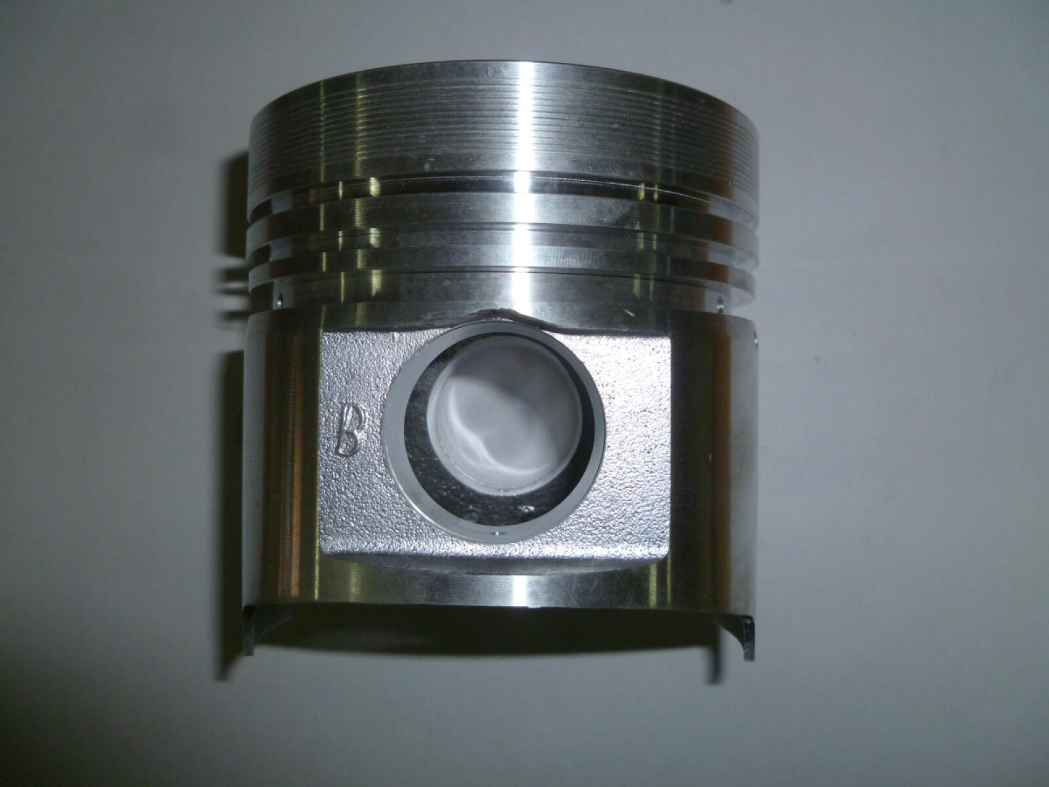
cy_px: 394
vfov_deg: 49.7
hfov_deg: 63.4
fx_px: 849
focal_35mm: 28
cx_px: 524
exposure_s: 1/30
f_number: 3.3
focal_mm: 5
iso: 160
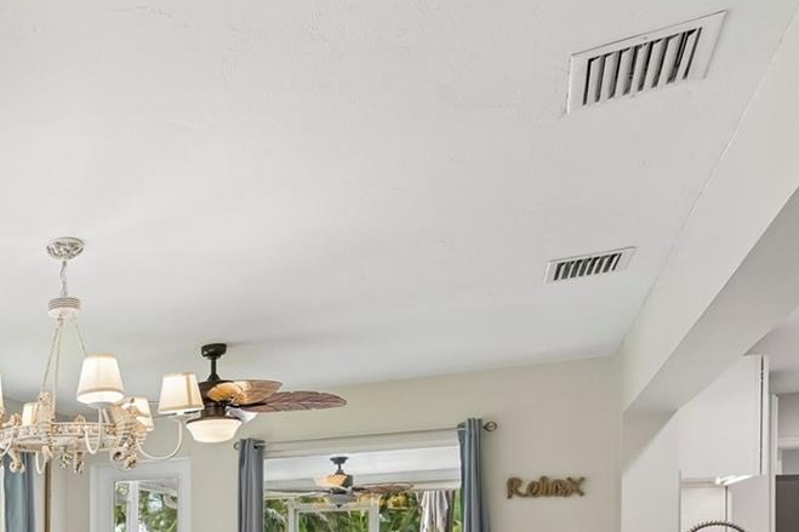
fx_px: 754
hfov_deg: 43.0
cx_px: -87
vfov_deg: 34.1
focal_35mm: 34
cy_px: 572
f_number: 8
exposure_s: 1/160
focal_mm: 14
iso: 400
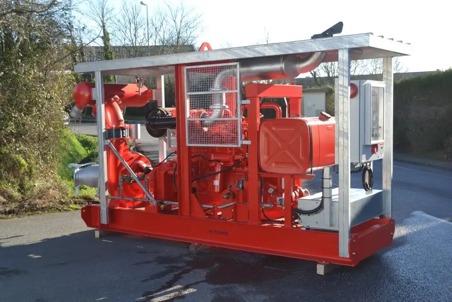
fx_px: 565
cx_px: 226
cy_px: 151
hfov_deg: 43.6
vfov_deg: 29.9
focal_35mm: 45
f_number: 6.3
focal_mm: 30
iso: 100
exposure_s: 1/200
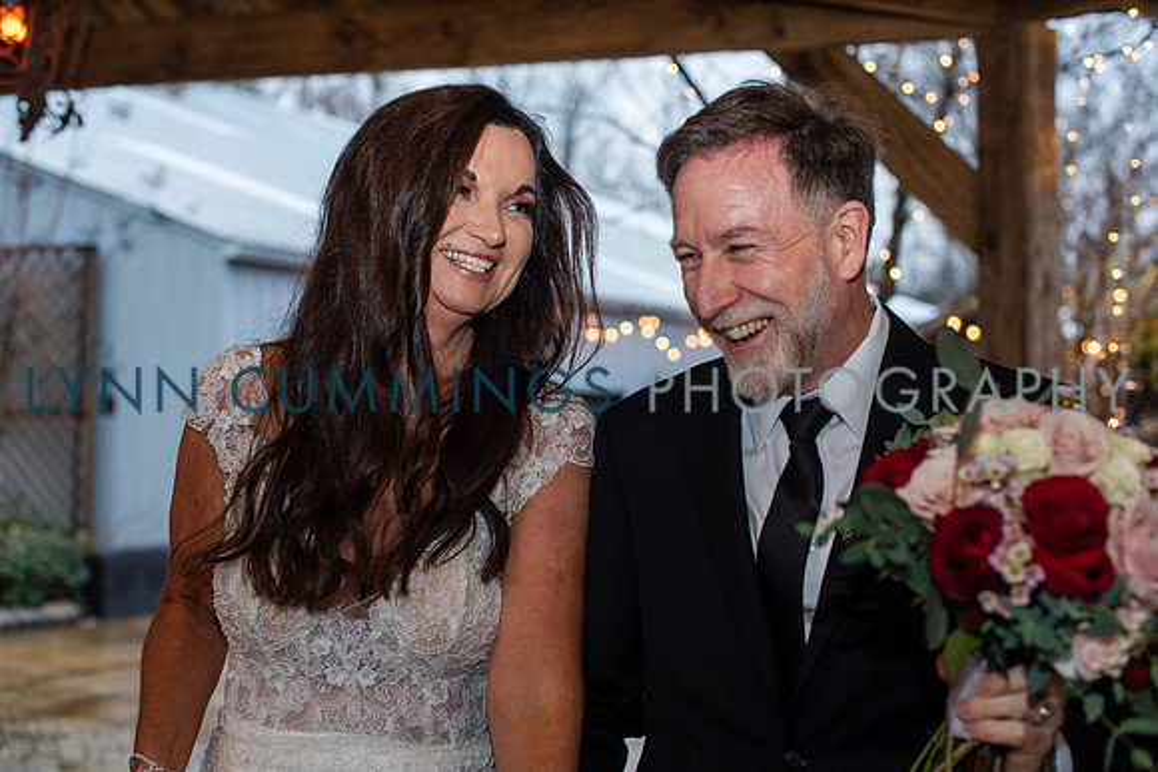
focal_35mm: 50
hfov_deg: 39.6
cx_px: 579
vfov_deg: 27.0
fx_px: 1609
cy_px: 386
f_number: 3.5
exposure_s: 1/200
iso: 640
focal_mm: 50
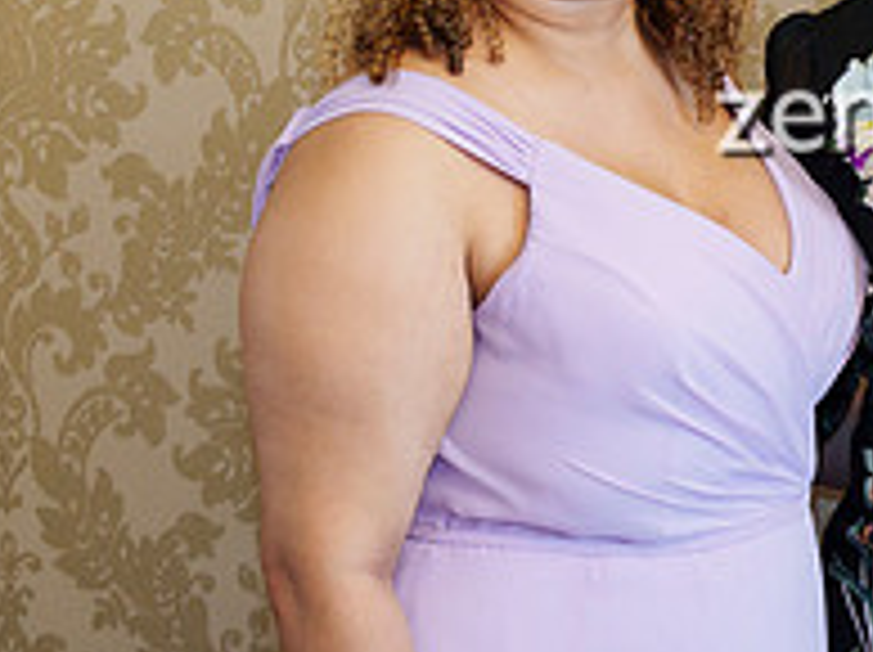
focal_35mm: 144
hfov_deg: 13.3
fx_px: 3627
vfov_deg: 10.3
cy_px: 176
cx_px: 1098
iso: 800
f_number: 2.8
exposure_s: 1/80
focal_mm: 47
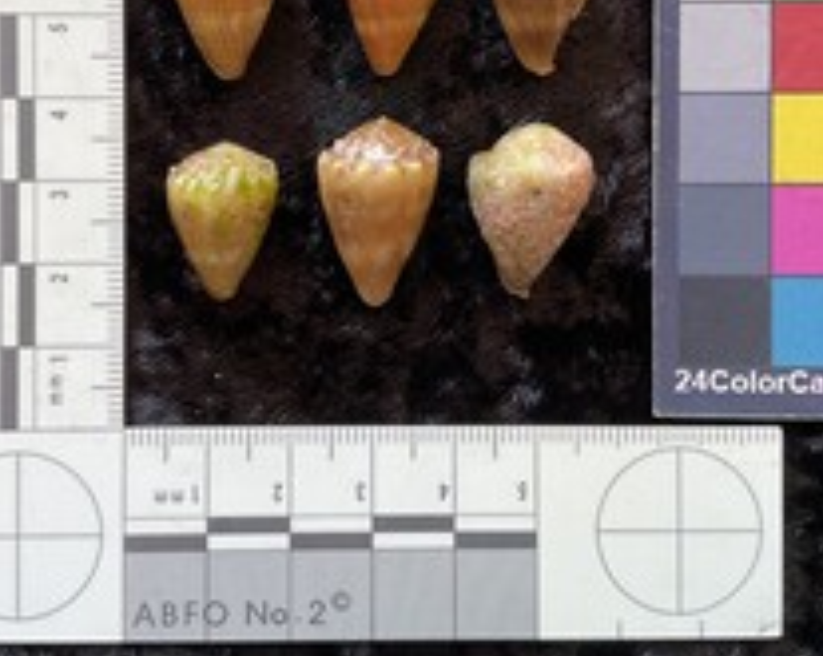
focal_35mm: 48
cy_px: 201
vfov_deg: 31.1
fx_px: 1168
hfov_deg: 38.8
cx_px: 394
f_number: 1.8
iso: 50
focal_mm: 3
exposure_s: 1/60
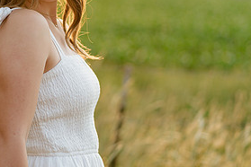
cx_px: 14
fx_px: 1234
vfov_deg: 7.8
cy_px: 89
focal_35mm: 177
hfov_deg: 11.5
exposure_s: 1/500
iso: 125
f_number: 2.5
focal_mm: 85
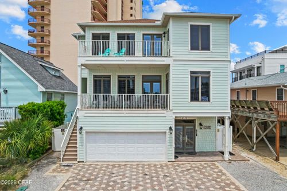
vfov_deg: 57.2
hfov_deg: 78.6
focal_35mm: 22
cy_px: 96
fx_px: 175
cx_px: 144
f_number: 2.8
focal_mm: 8.38
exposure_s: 1/1600
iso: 100
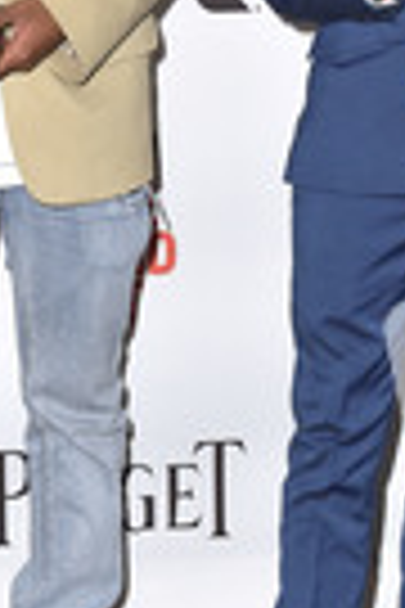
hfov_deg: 12.1
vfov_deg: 17.9
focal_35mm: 113
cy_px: 122
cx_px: 209
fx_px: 1907
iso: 500
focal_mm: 38
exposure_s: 1/320
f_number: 6.3
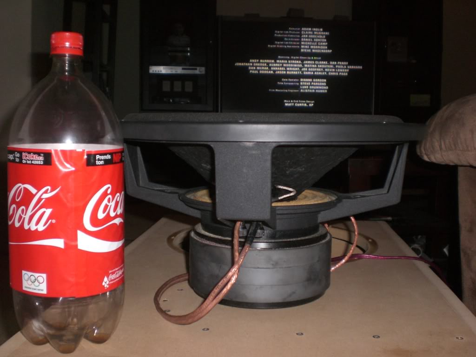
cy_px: 178
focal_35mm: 38
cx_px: 238
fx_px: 523
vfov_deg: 37.7
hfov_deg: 49.0
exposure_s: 1/60
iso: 200
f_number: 3.1
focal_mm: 6.3
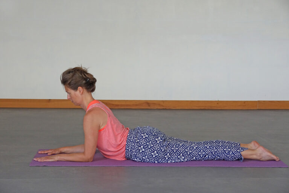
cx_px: 144
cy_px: 96
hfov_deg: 25.7
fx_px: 634
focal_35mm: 79
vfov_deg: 17.3
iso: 500
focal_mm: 28.91
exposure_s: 1/80
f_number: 3.5
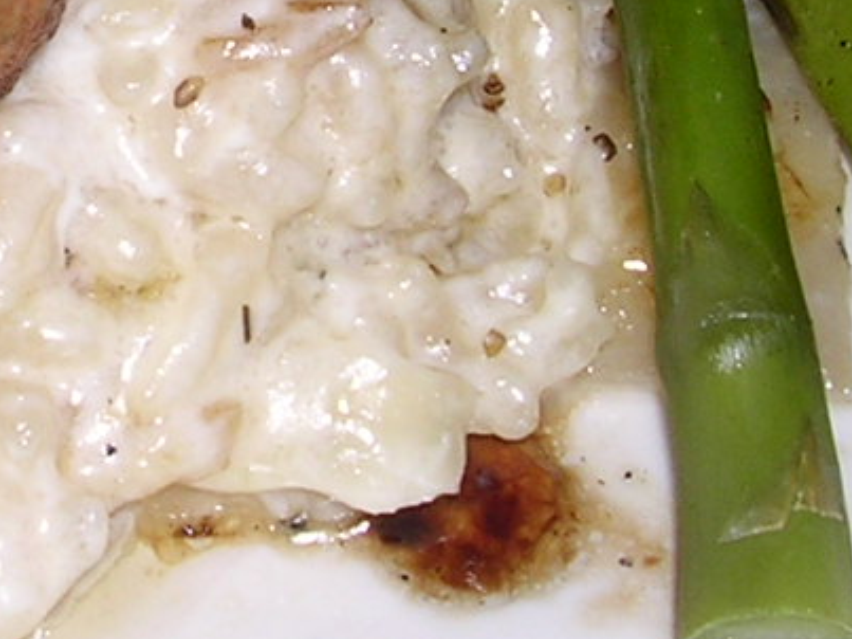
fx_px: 3715
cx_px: -156
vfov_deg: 9.6
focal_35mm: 151
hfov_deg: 12.8
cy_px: -193
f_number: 5.6
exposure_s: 1/60.1
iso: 100
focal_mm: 5.8
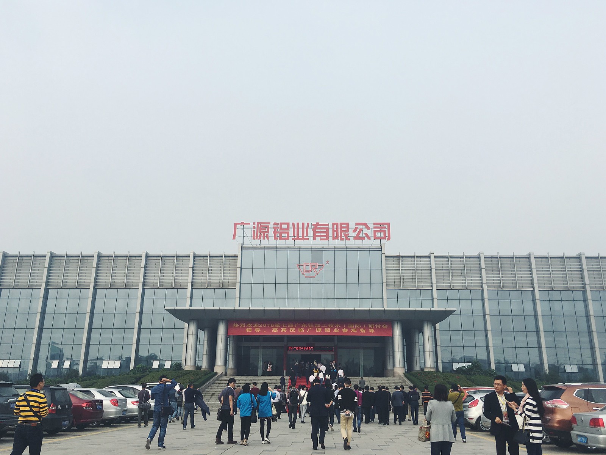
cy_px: 228
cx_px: 303
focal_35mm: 29
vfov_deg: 48.2
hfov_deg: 61.7
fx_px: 508
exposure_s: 1/1508
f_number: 2.2
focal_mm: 4.15
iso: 25
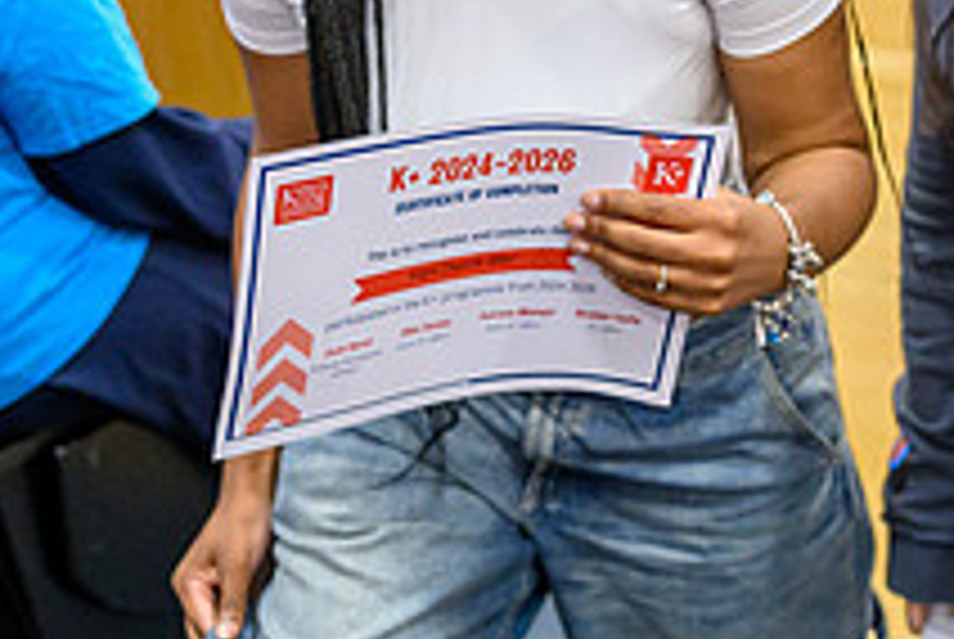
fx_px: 2547
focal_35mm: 96
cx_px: 1035
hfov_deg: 20.3
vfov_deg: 13.7
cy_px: -205
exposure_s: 1/200
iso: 2800
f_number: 2.8
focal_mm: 35
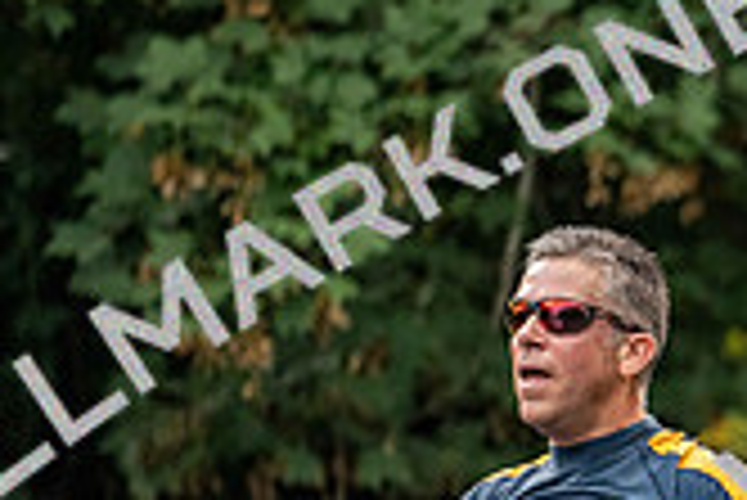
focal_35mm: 1394
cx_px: 1269
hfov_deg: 1.5
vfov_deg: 1.0
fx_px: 28950
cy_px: 541
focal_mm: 400
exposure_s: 1/2500
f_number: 4.5
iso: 1600
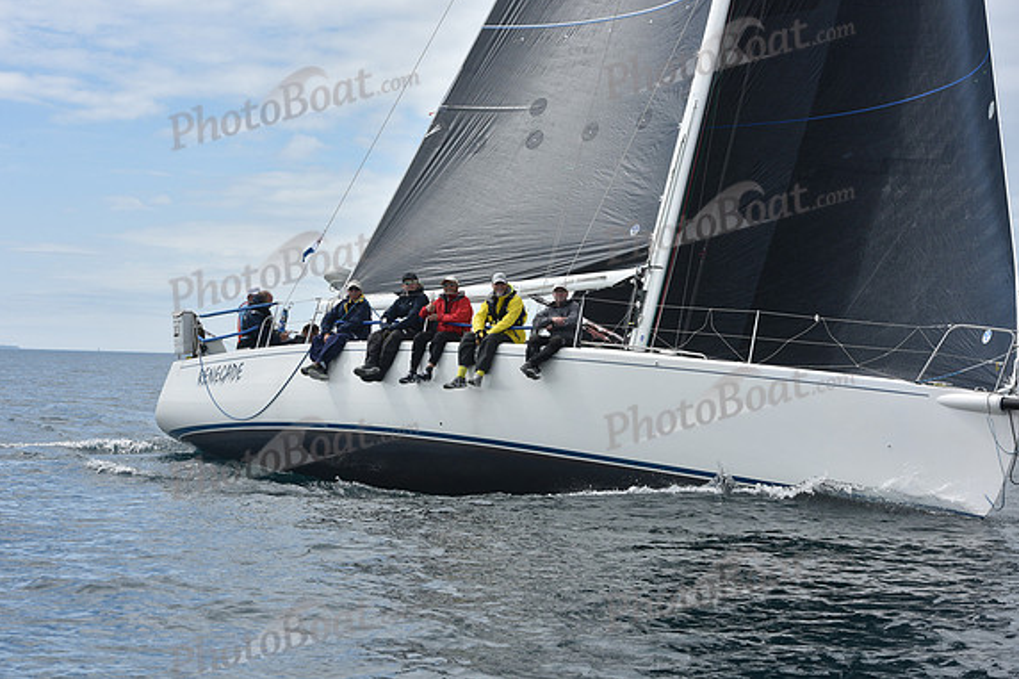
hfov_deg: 28.5
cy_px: 336
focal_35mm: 71
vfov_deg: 19.2
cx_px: 513
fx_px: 2009
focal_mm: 70
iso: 250
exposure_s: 1/800
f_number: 9
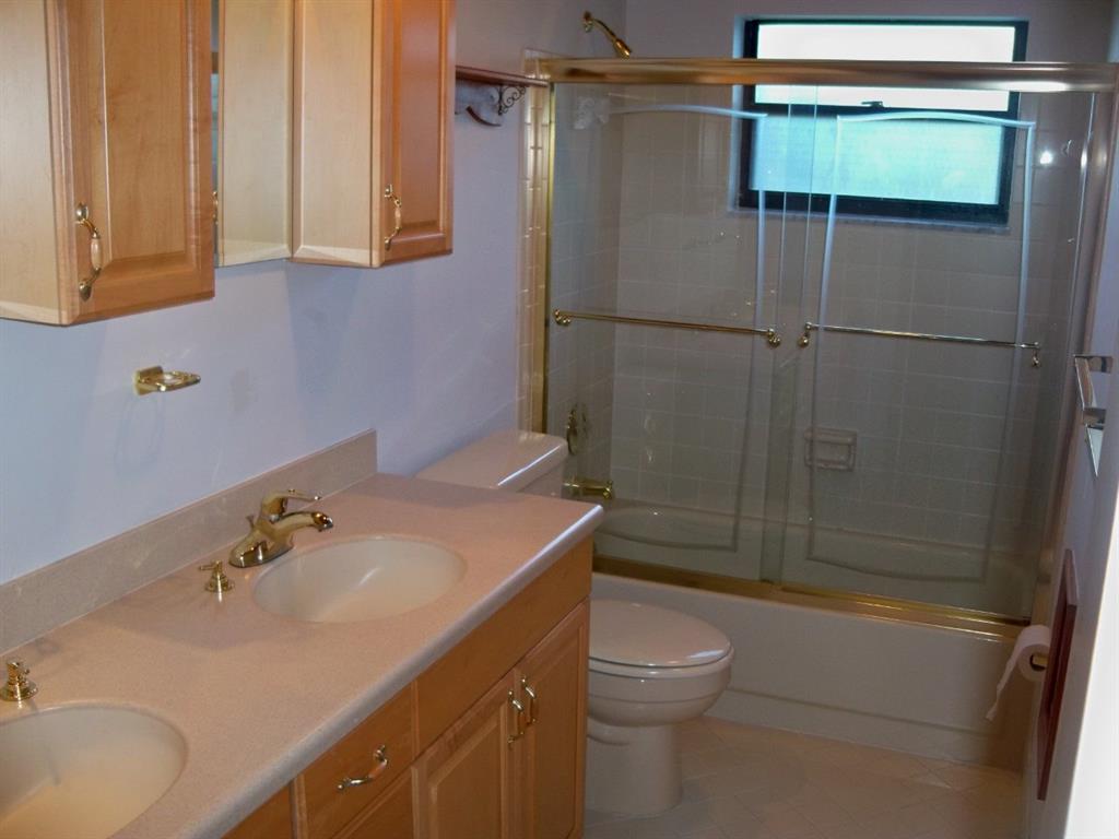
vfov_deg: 40.7
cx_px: 560
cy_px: 420
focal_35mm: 35
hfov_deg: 52.6
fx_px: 1131
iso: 200
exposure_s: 1/30
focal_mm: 6.2
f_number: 3.5
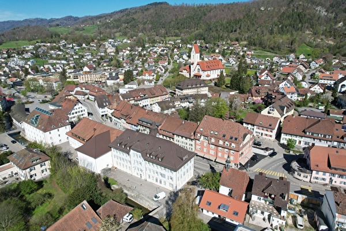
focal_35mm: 22
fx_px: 211
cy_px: 116
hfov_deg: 78.6
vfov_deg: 57.2
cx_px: 173
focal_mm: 8.38
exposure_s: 1/3000
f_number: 2.8
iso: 160
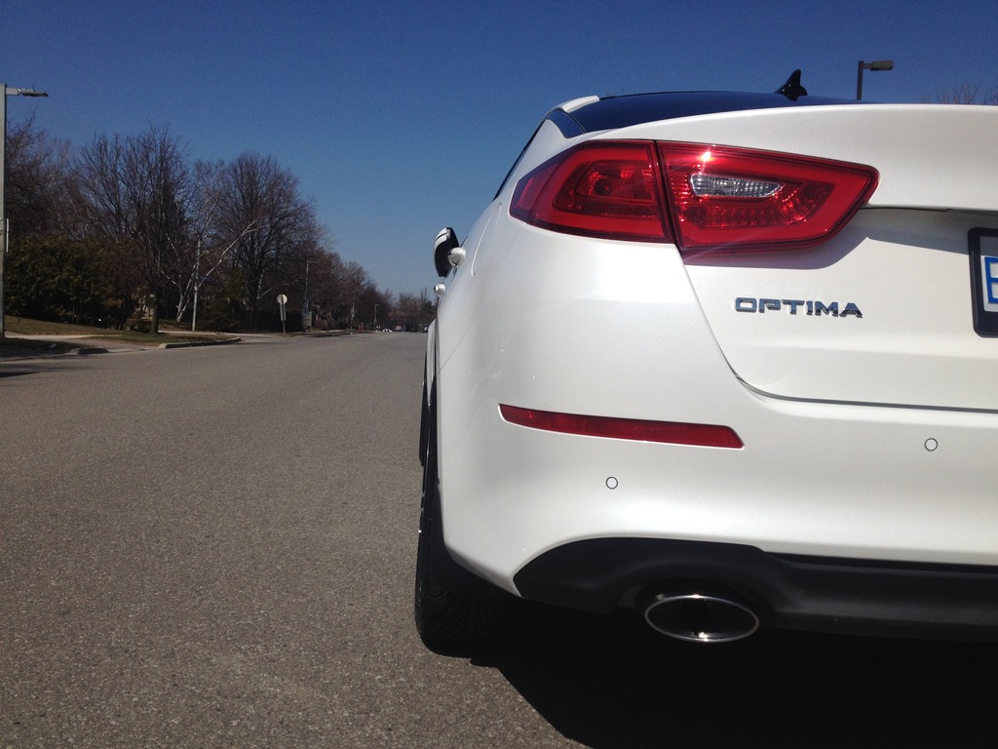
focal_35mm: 35
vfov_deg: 40.7
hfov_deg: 52.6
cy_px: 374
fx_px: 1009
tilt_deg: -5.7
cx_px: 499
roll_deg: -1.1
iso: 50
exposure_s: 1/5025
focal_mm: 4.28
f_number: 2.4
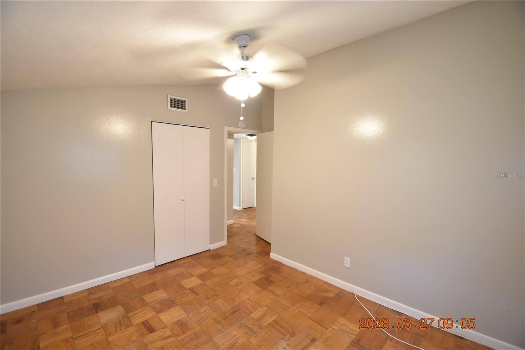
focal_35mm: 15
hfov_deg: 100.4
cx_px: 262
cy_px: 175
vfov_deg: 77.3
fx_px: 219
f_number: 3.5
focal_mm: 10
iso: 800
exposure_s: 1/30
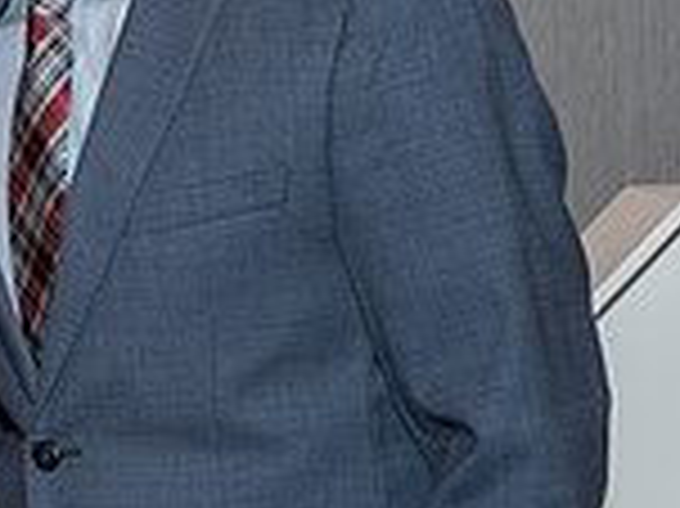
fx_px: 4004
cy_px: 342
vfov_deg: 7.3
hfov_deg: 9.2
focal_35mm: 204
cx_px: -631
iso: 500
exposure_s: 1/250
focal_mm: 32
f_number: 7.1
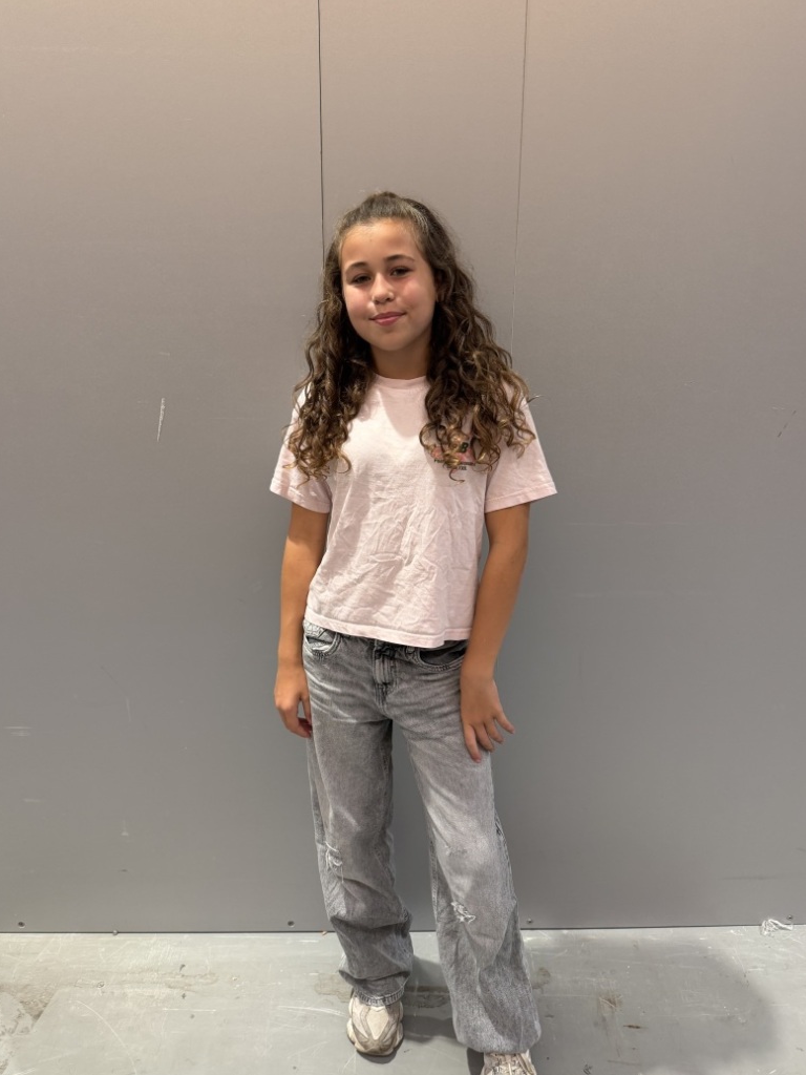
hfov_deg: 54.9
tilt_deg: -14.8
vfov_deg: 69.4
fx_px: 776
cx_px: 413
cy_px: 525
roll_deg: -0.2
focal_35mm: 25
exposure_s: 1/100
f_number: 1.78
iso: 200
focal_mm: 6.76
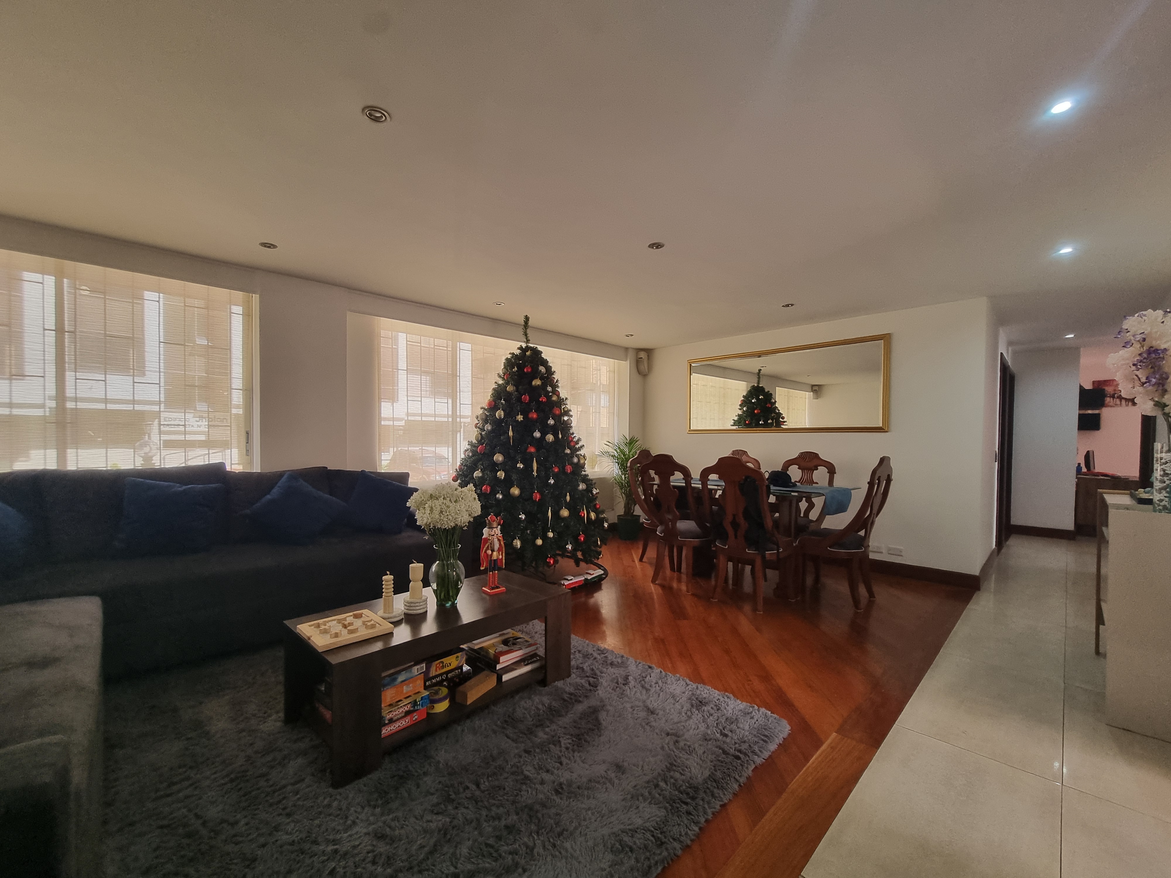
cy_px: 439
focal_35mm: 13
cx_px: 586
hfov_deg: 106.2
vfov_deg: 89.9
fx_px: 440
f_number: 2.2
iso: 250
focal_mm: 2.2
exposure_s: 1/60
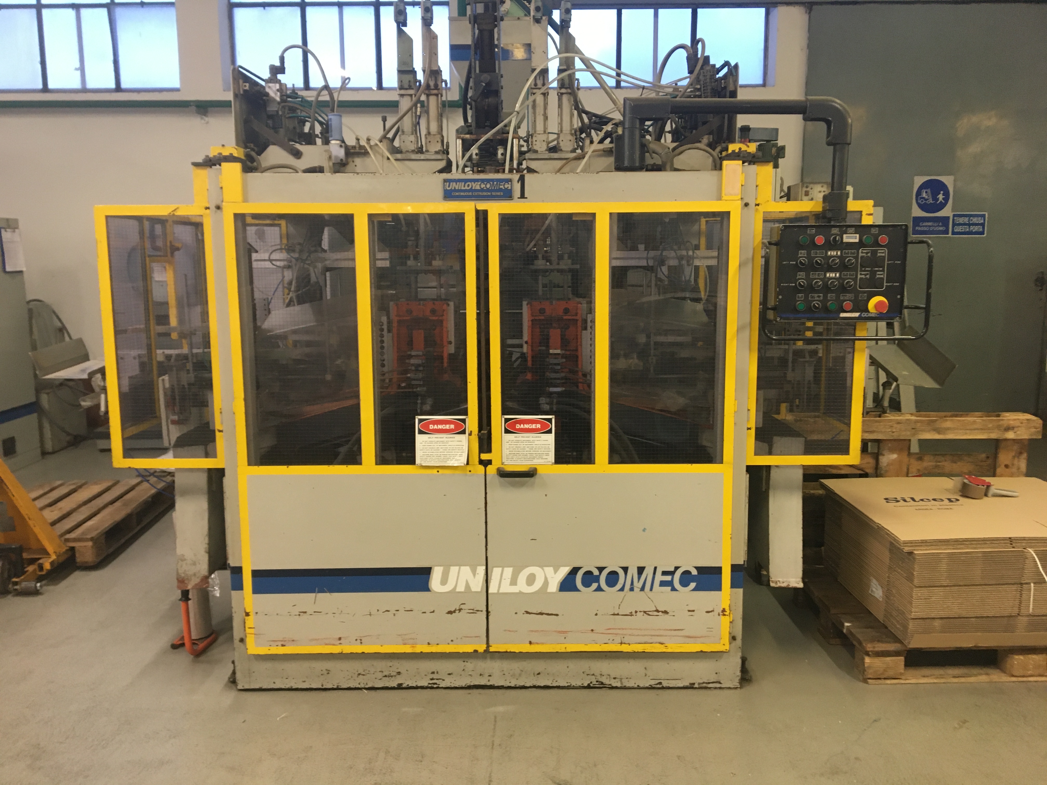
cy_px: 392
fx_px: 877
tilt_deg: -7.4
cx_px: 524
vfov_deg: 48.2
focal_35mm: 29
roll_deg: -0.7
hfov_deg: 61.7
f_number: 2.2
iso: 160
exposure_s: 1/33
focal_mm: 4.15
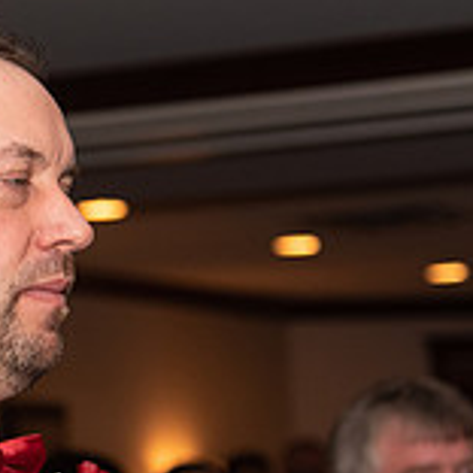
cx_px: -112
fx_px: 3216
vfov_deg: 8.4
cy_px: 283
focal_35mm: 208
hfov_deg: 8.3
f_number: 4
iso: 800
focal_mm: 66
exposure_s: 1/200
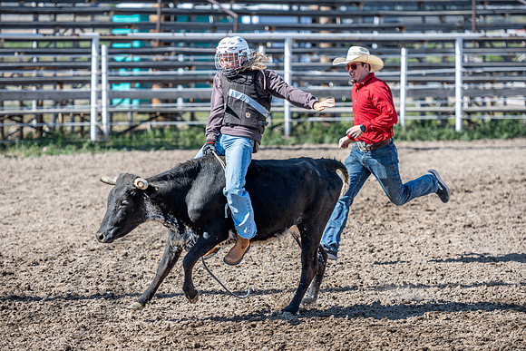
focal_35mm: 203
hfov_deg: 10.2
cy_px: 205
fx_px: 2960
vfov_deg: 6.8
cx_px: 282
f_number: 2.8
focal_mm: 170
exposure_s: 1/1600
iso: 50
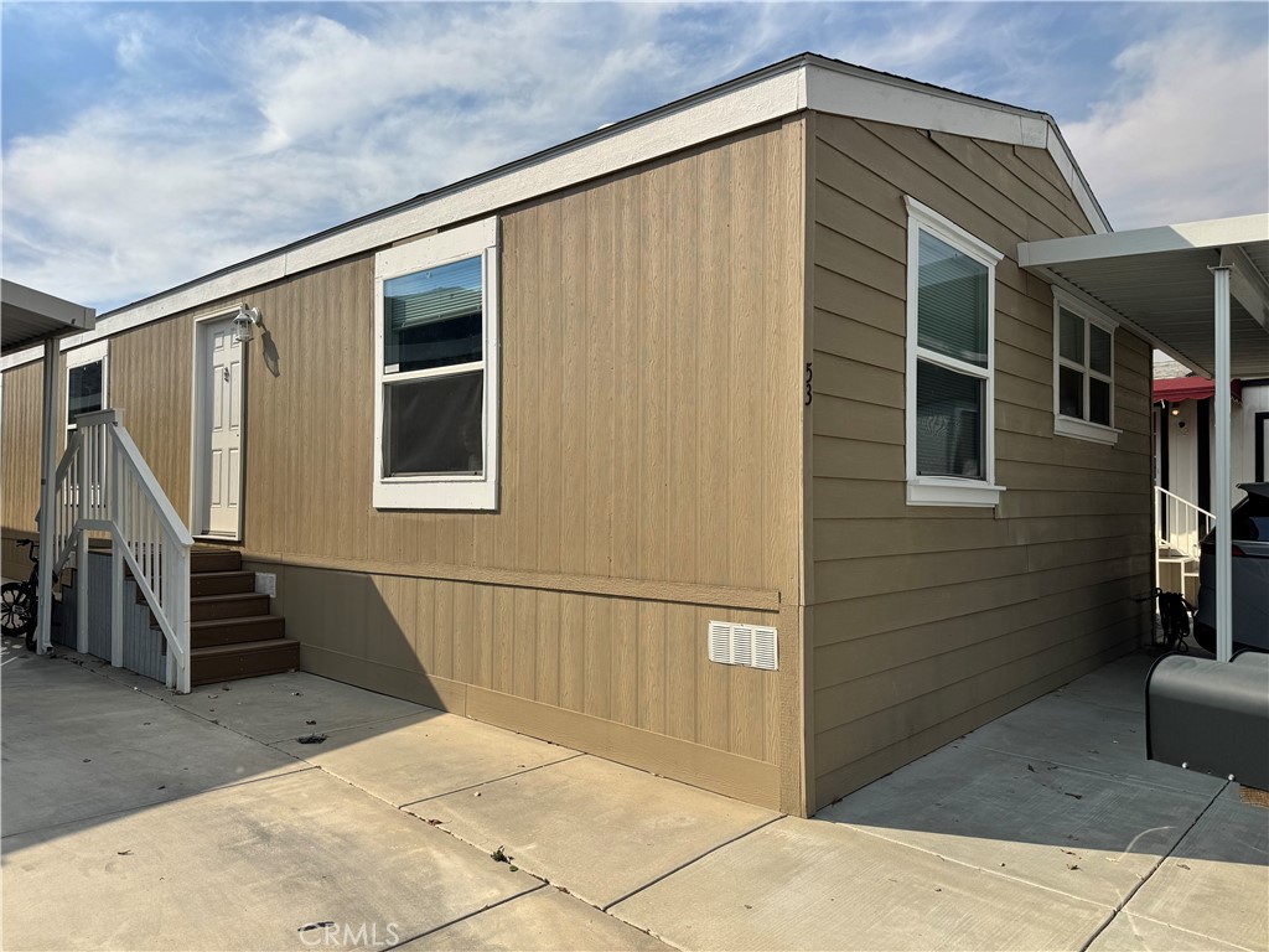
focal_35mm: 24
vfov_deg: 56.8
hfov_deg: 71.6
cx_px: 634
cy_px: 476
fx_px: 880
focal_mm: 6.76
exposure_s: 1/6410
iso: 80
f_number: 1.78
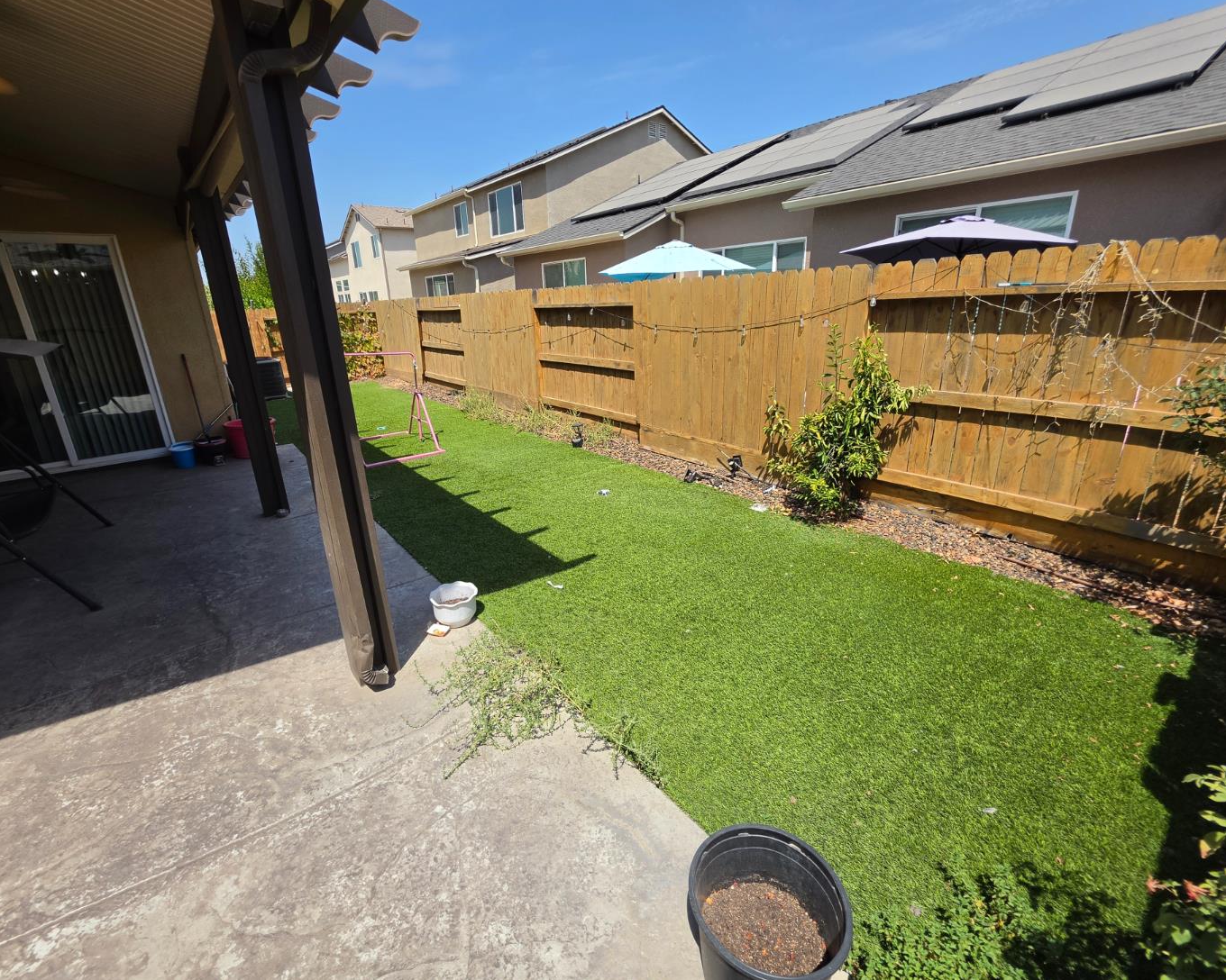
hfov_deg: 100.7
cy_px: 475
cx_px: 602
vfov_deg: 88.0
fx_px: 508
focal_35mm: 14
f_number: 1.9
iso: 40
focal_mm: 2.2
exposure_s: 1/1554
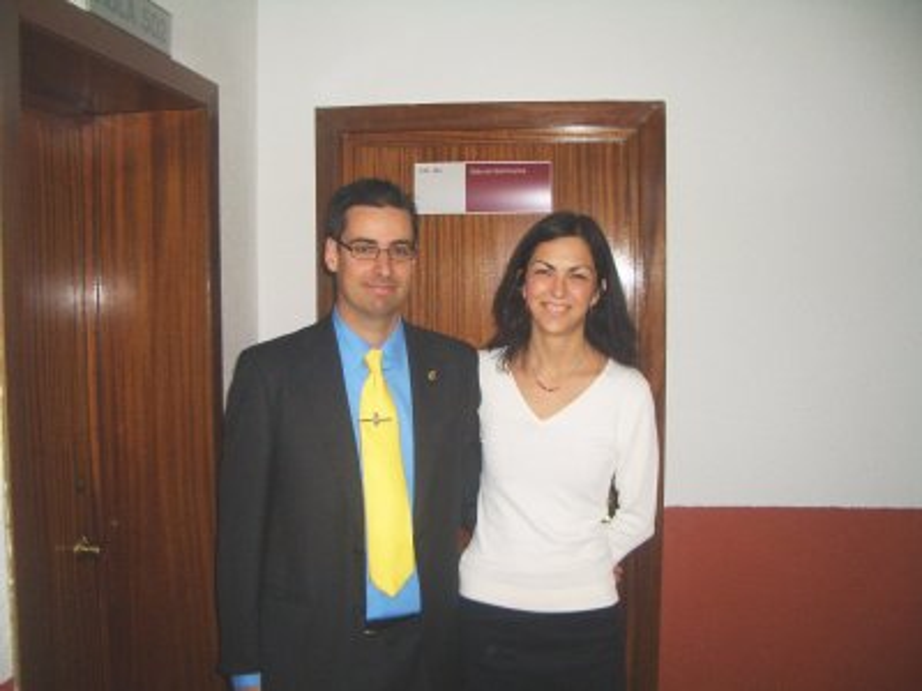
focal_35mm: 35
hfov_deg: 52.6
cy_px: 346
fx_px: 932
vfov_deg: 40.7
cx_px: 461
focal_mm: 5.8
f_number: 2.6
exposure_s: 1/60
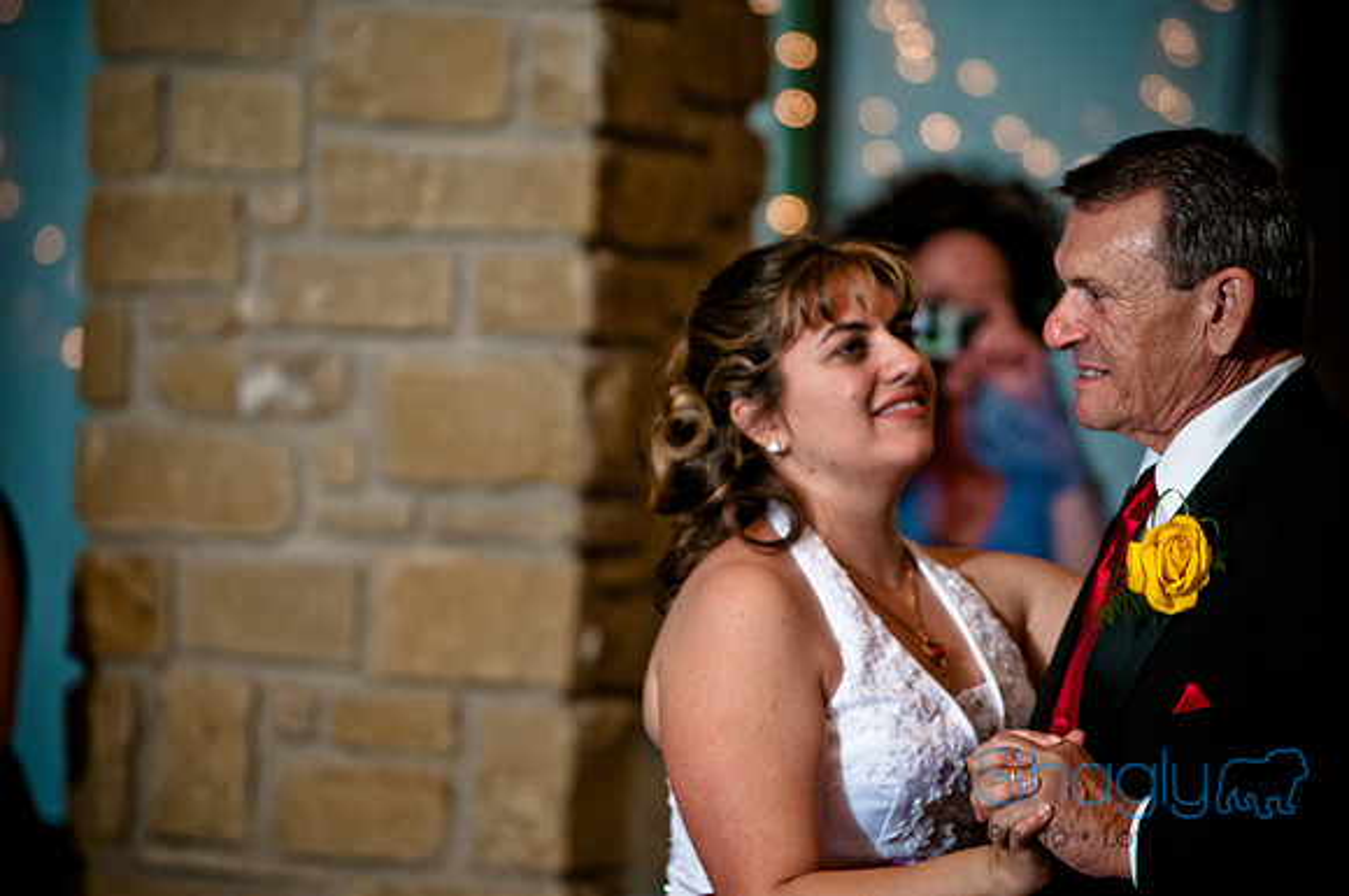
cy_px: 448
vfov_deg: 5.9
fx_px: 8700
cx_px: 674
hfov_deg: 8.9
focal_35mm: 232
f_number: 2.8
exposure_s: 1/200
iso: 400
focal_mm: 155
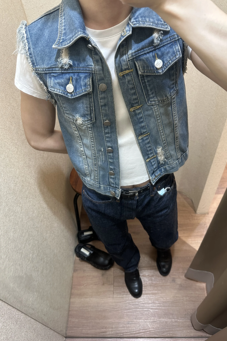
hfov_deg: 51.2
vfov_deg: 71.5
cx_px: 120
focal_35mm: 25
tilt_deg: -49.0
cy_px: 170
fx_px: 236
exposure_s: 1/60
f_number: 1.78
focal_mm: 6.86
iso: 250
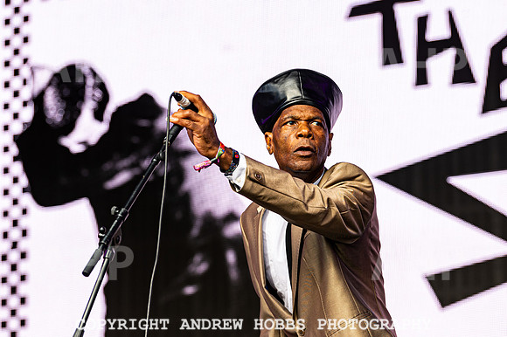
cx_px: 292
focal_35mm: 160
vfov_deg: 8.5
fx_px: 2259
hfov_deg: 12.8
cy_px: 197
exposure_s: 1/500
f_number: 4
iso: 160
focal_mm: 135
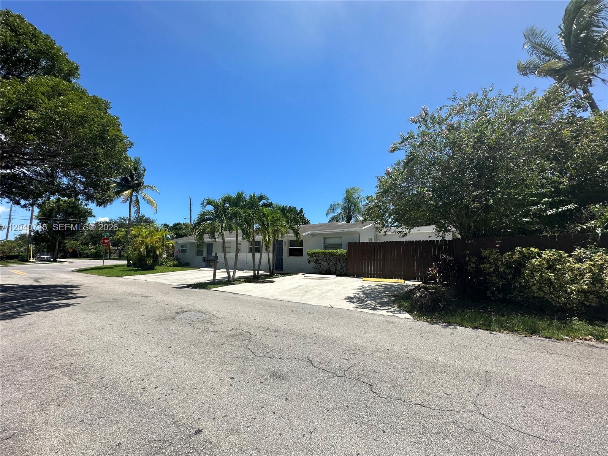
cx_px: 304
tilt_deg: +5.6
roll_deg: +0.0
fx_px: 246
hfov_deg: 102.1
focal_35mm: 14
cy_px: 228
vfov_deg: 85.7
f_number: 2.2
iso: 50
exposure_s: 1/2257
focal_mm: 2.22
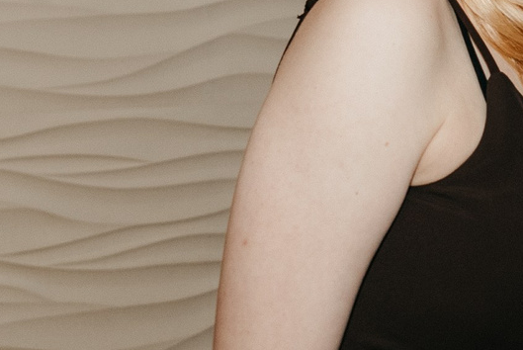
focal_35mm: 138
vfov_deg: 9.9
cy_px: 52
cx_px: 735
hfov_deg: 14.1
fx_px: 2007
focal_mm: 24
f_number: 4
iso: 250
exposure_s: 1/160
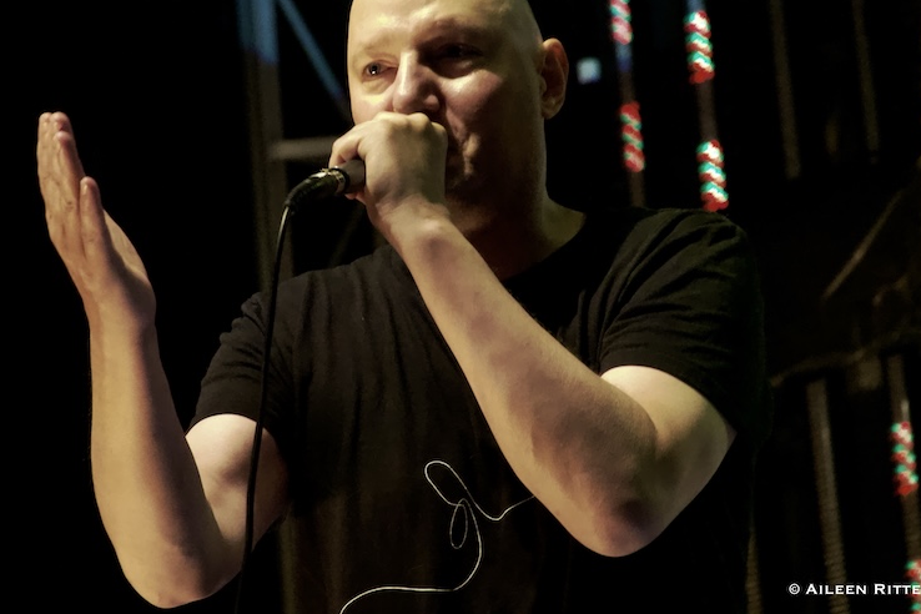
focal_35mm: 229
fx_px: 5858
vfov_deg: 6.0
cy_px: 229
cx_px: 357
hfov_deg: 9.0
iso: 6400
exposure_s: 1/100
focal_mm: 61.19
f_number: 4.5
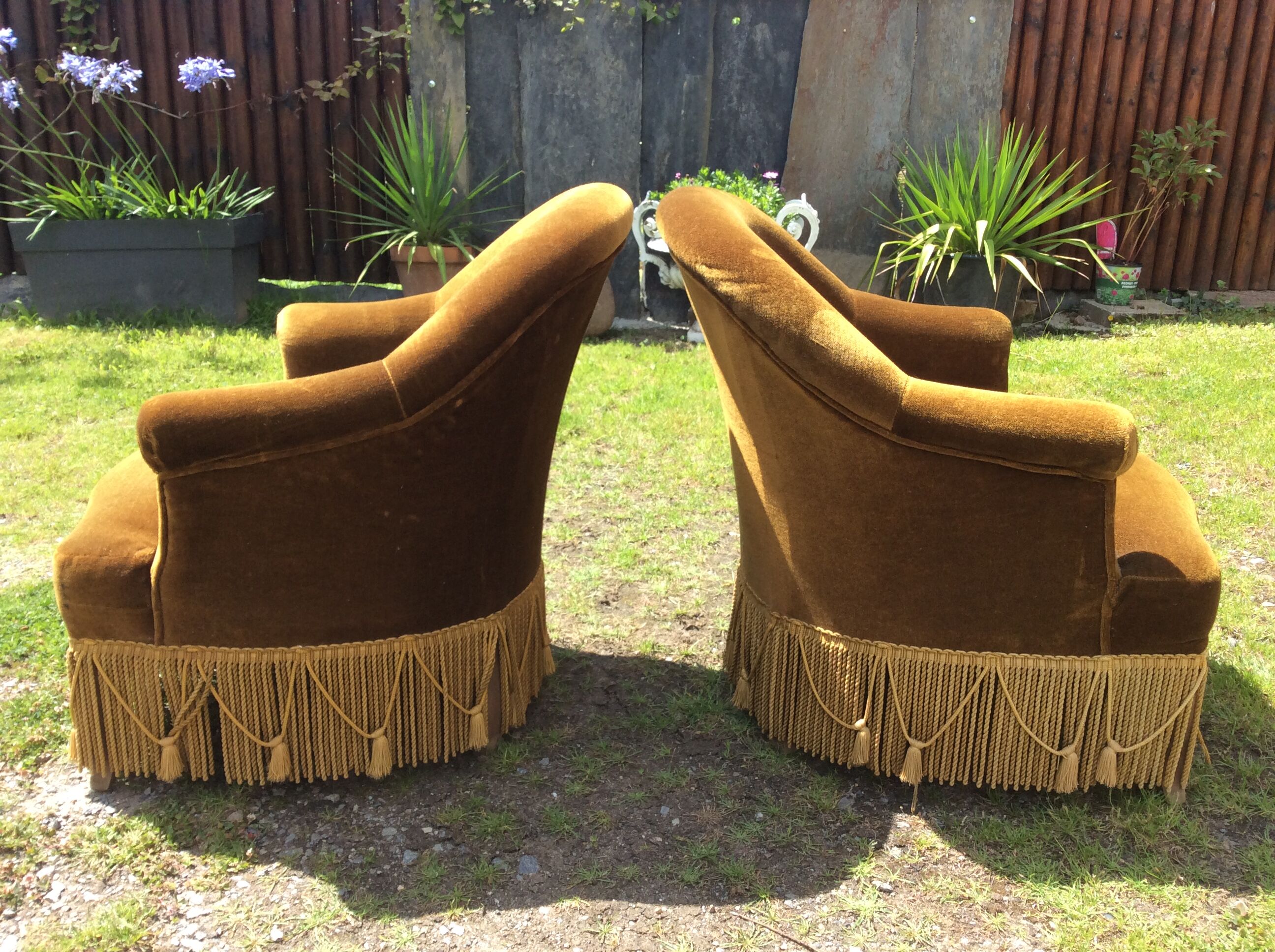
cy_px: 476
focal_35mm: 32
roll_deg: -0.7
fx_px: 1177
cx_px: 638
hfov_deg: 56.9
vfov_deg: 44.1
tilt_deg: -18.2
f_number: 2.4
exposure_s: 1/473
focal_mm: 3.3
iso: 32
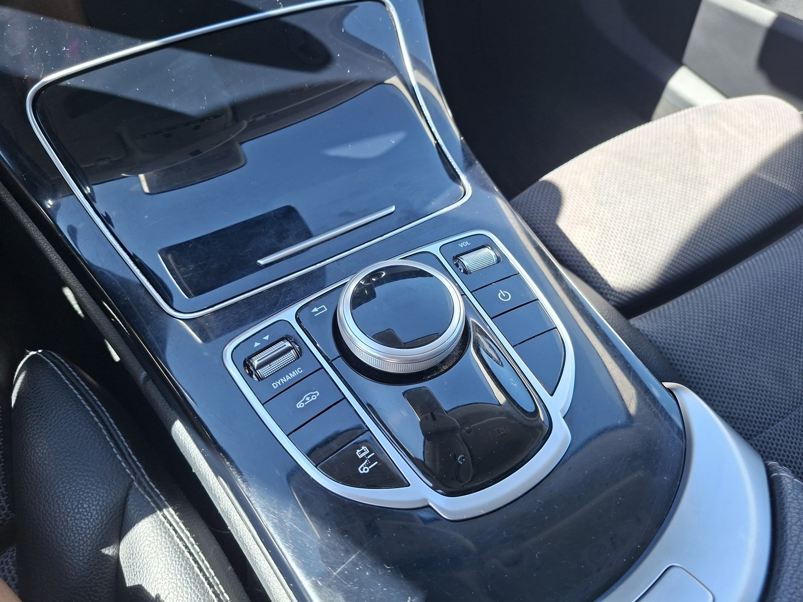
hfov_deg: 73.9
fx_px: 534
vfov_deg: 58.9
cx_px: 402
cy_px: 301
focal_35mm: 23
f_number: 1.8
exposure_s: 1/126
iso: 50
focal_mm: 5.54
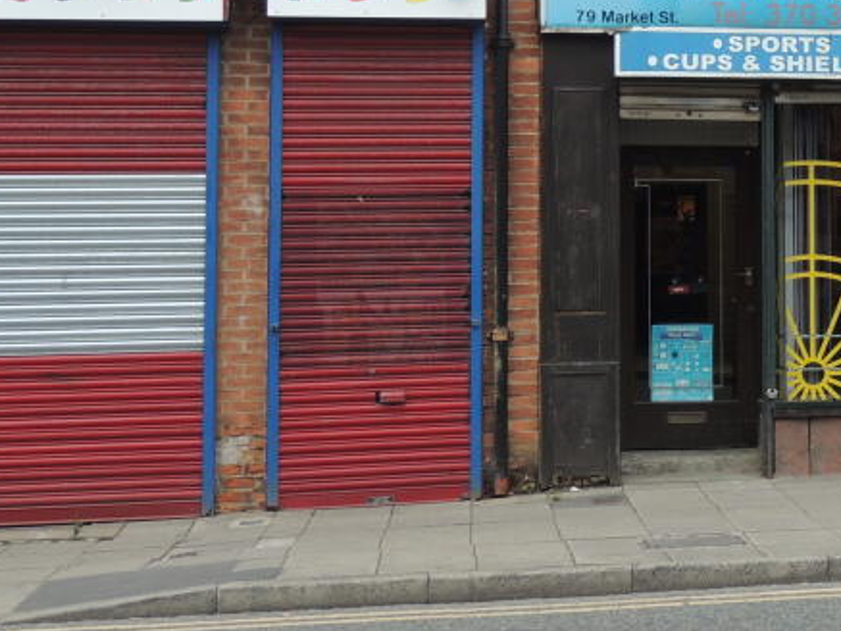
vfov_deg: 17.8
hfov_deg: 22.8
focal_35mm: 82
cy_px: 79
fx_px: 1993
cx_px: 868
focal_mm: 6.2
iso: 100
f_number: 3.3
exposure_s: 1/320
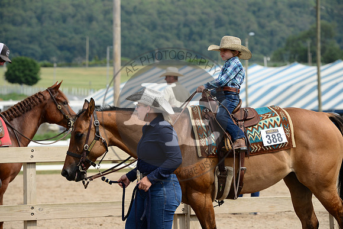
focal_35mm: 200
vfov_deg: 6.9
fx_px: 1906
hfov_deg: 10.3
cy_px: 114
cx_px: 172
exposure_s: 1/800
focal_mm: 200
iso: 320
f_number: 7.1
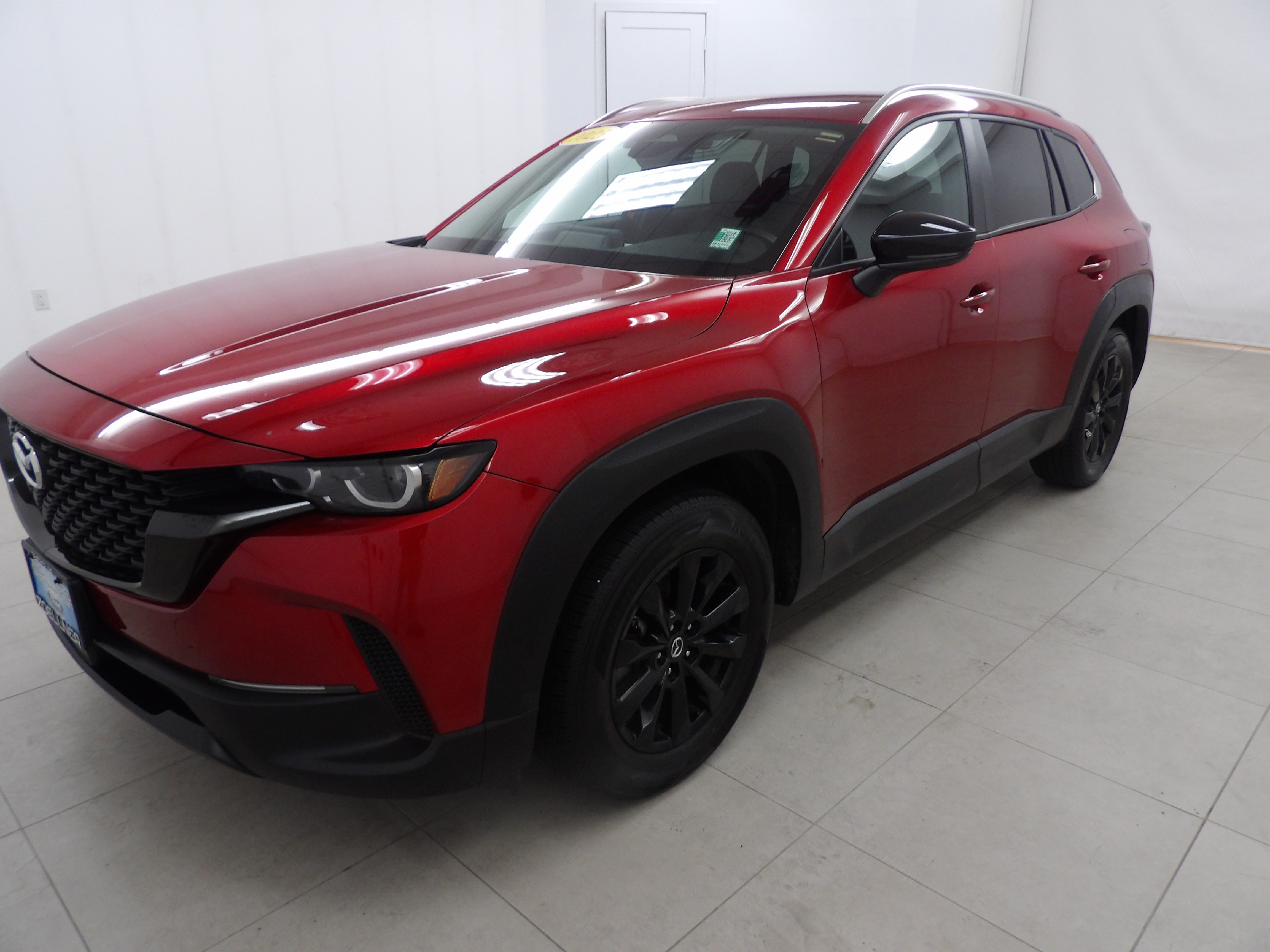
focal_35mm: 24
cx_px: 635
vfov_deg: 56.8
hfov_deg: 71.6
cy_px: 476
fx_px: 881
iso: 174
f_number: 3.2
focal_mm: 4.3
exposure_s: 1/33
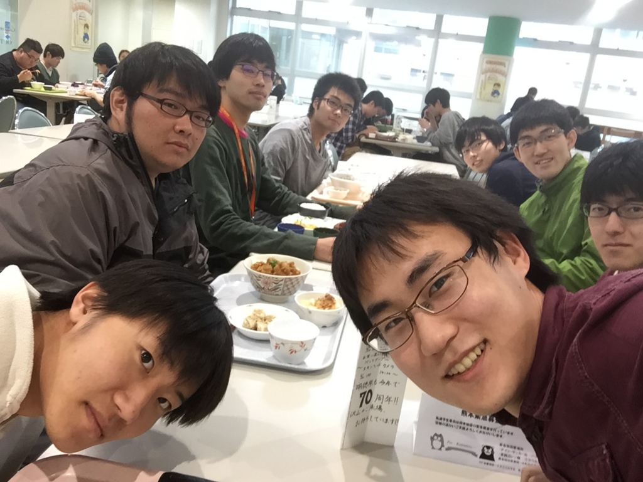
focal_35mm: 31
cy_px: 241
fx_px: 576
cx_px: 322
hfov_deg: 58.4
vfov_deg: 45.4
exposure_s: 1/30
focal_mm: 2.65
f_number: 2.2
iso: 100
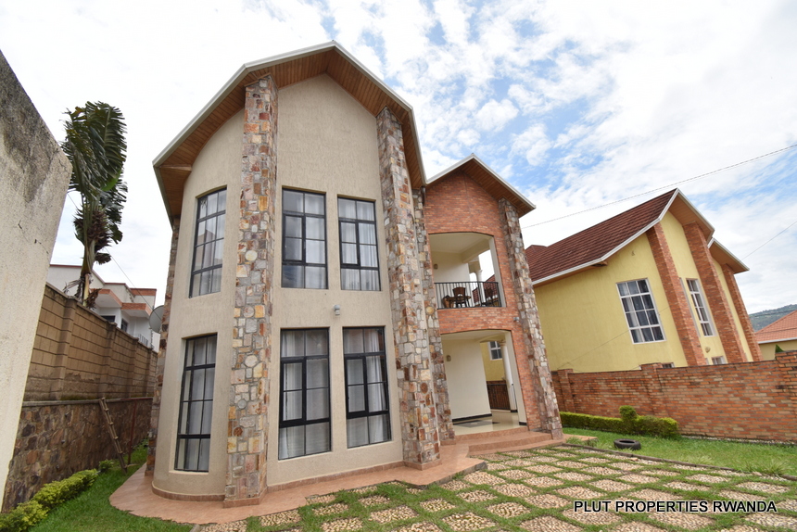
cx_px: 398
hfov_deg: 100.4
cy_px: 266
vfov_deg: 77.4
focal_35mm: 15
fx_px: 332
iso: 100
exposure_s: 1/200
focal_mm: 10
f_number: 8
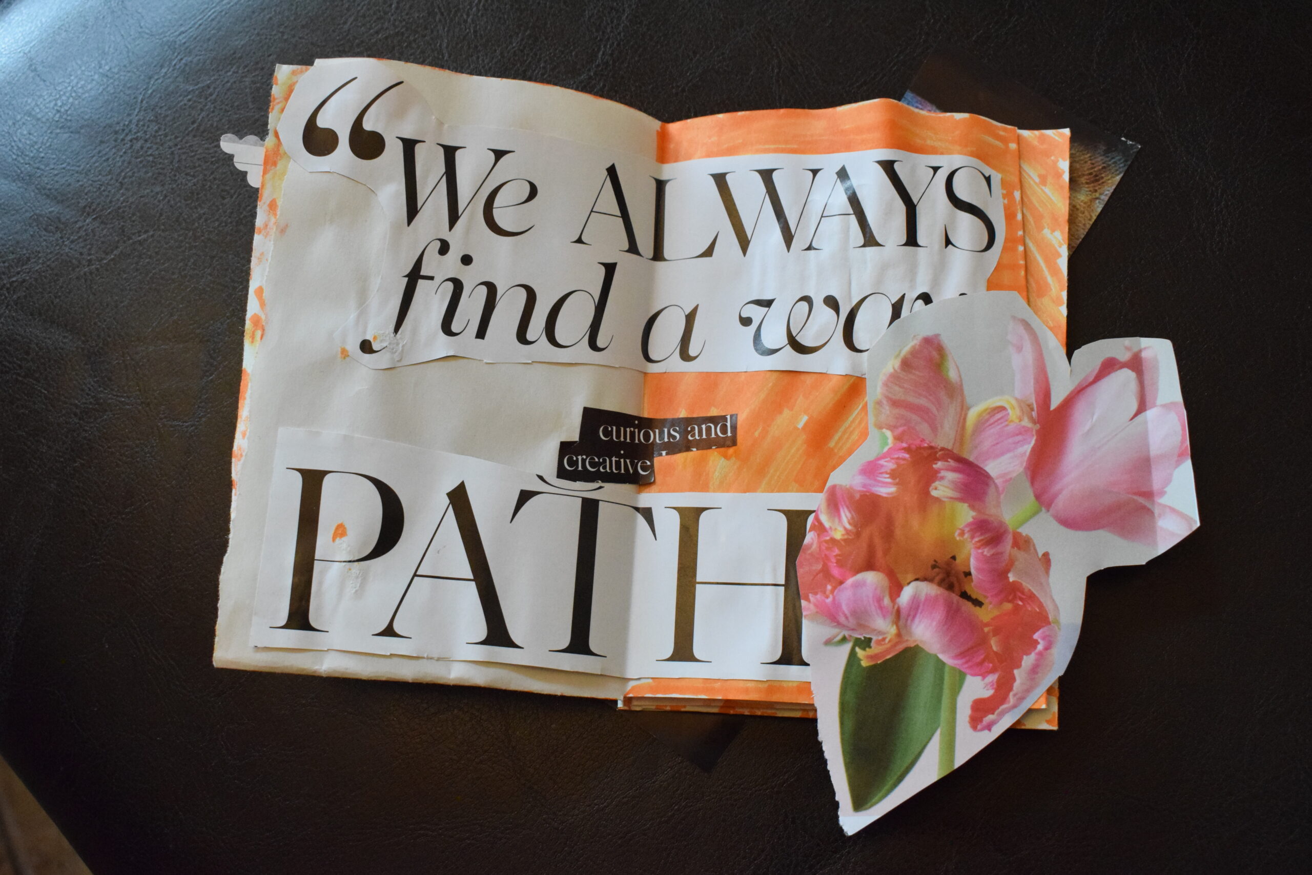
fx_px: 1585
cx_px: 656
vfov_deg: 30.9
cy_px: 438
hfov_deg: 45.0
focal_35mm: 44
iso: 4000
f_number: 9
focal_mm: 29
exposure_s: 1/60
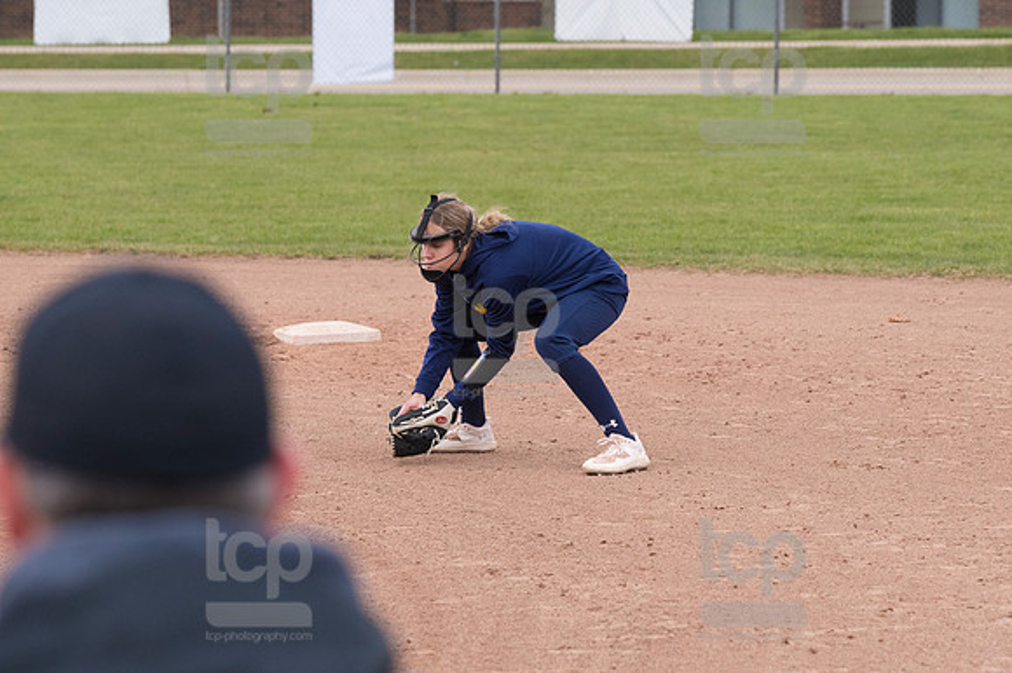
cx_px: 506
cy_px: 336
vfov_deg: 6.3
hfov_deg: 9.5
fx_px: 6096
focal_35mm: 217
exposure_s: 1/1600
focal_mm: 145
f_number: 5.6
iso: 640
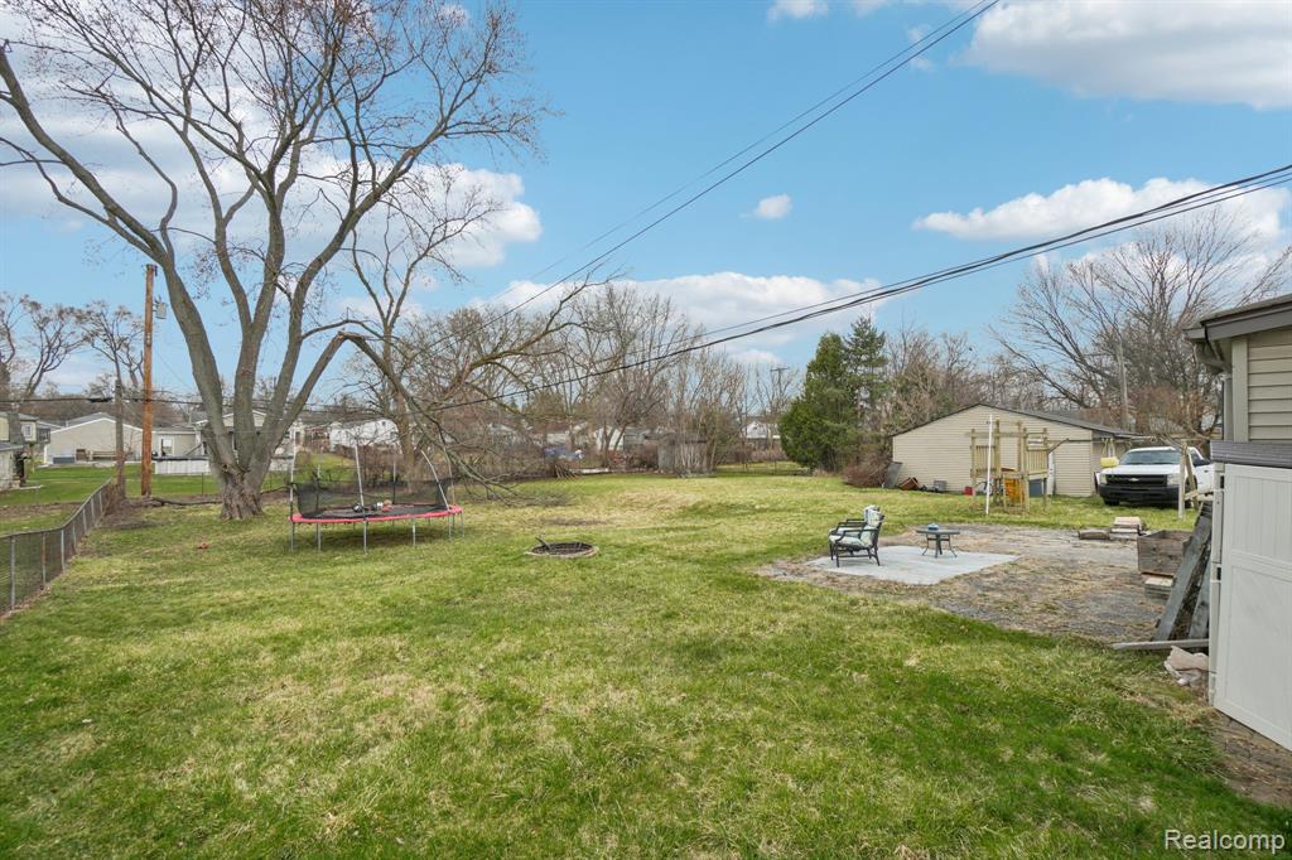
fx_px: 538
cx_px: 646
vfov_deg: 77.3
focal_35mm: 15
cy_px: 430
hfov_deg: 100.4
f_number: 8
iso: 100
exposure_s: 1/125
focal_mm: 10
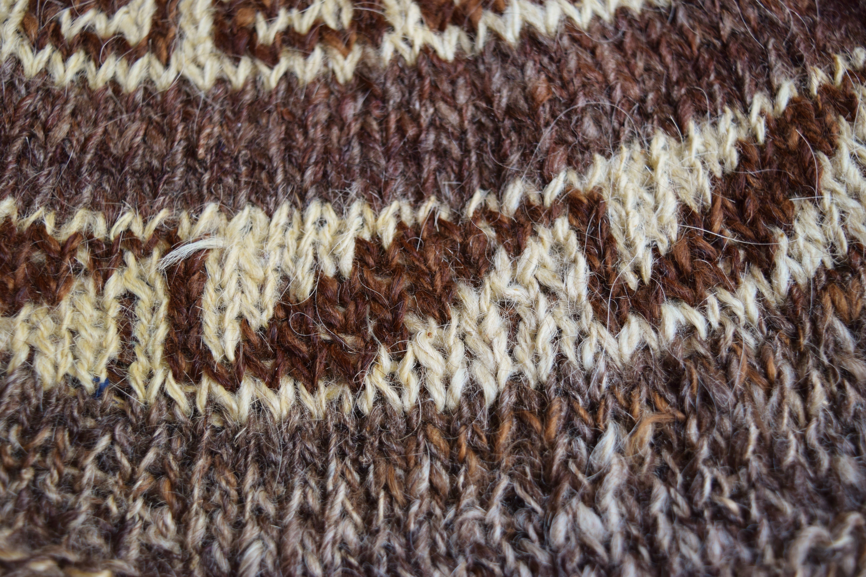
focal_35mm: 45
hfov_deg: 43.6
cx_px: 433
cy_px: 288
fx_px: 1082
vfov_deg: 29.9
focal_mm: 30
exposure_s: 1/60
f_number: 4.2
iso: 450
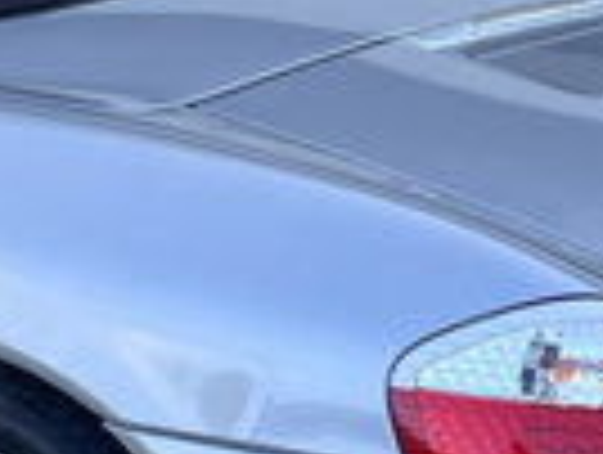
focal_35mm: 149
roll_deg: -3.1
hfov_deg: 13.0
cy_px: 382
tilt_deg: -18.2
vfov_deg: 10.0
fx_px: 2600
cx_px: -14
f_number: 1.5
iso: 50
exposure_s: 1/509
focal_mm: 5.7
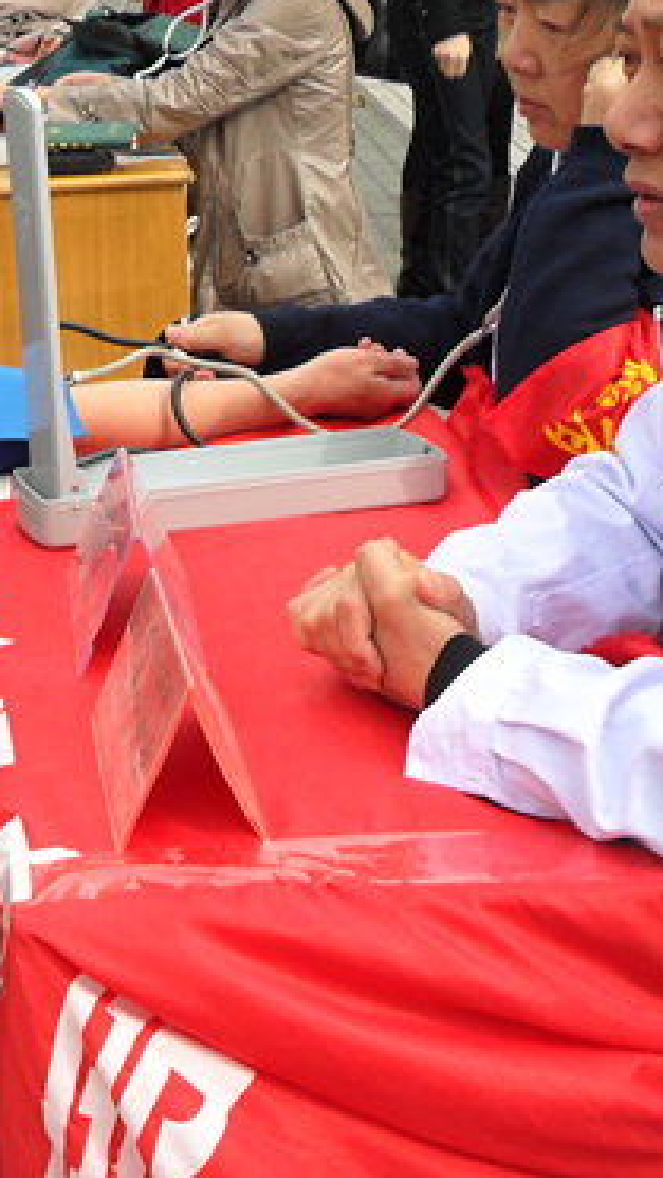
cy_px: 614
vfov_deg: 29.3
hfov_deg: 16.5
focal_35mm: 72
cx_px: 16
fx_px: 2248
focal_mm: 6.2
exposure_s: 1/60
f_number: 8.9
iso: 100
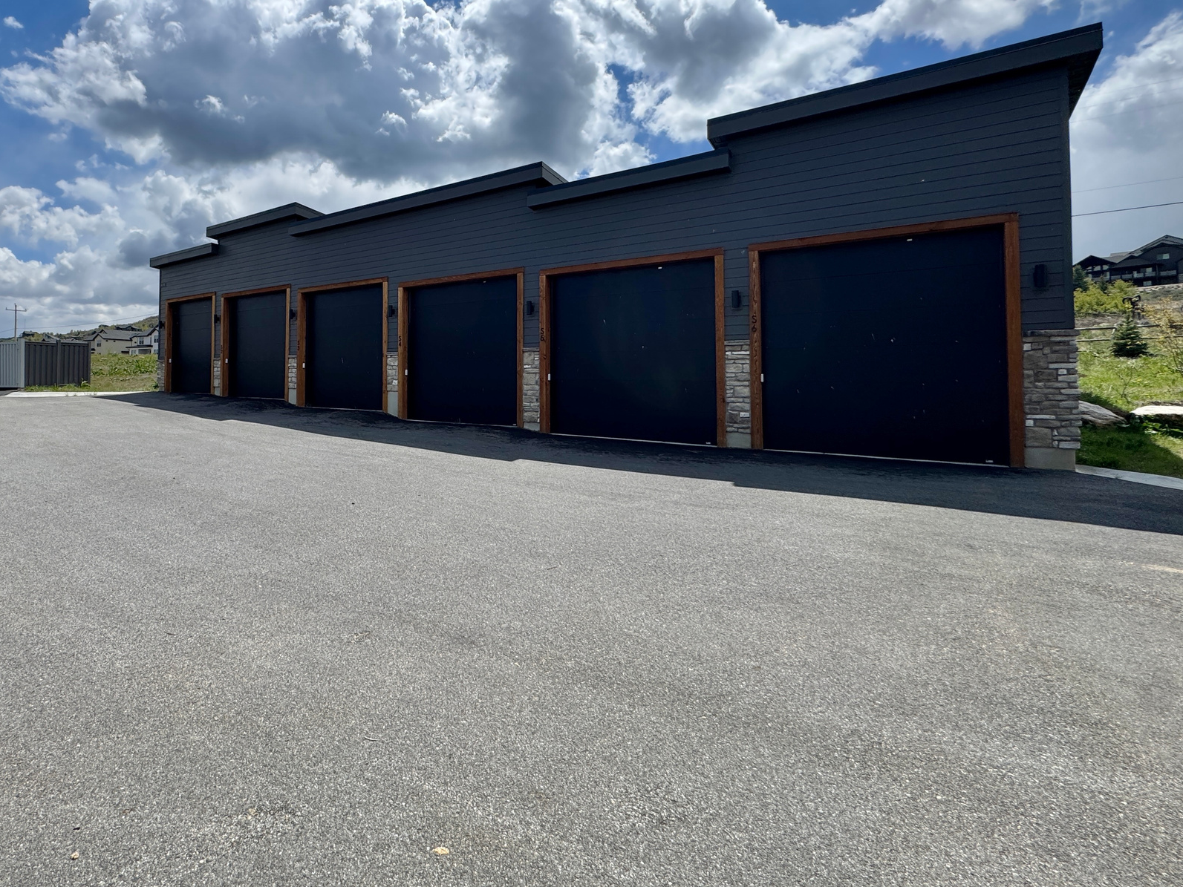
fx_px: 615
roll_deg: -1.5
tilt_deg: +2.5
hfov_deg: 85.6
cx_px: 424
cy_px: 358
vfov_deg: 70.9
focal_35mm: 18
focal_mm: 2.22
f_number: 2.2
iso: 50
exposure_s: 1/2584
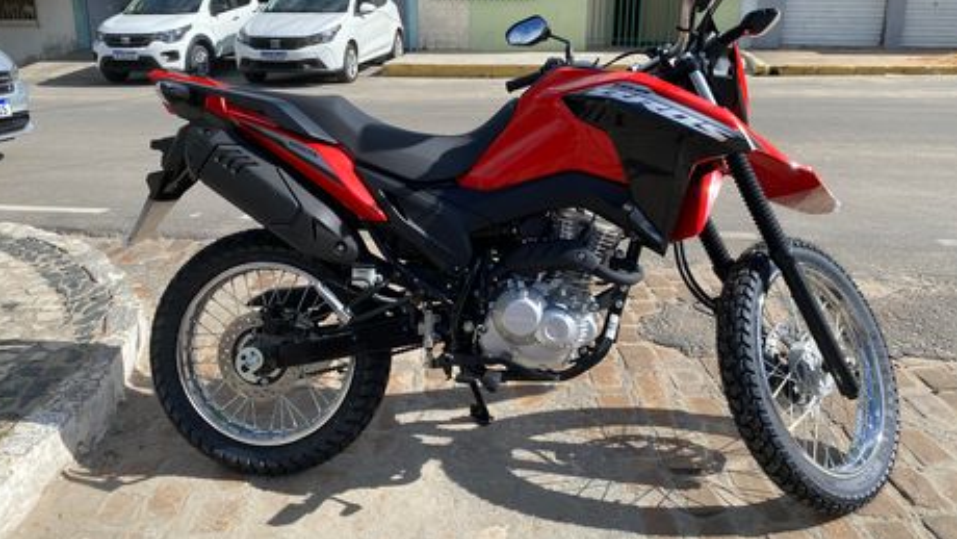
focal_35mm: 29
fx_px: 736
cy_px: 200
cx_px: 478
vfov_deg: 39.9
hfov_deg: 66.1
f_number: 1.8
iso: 32
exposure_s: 1/1996
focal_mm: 4.25
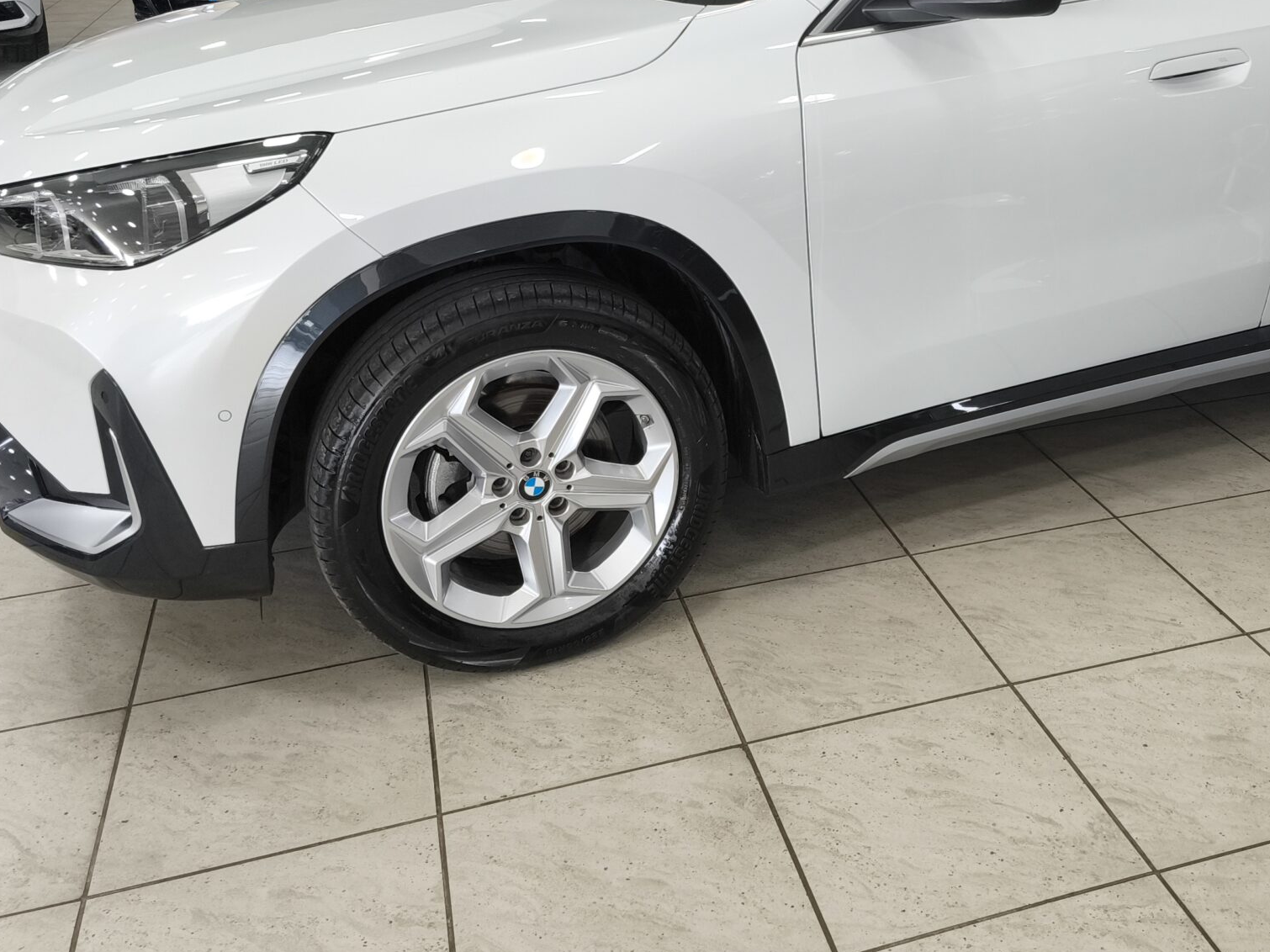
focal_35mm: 39
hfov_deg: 47.1
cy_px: 196
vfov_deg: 35.7
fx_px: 1431
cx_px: 852
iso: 160
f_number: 1.7
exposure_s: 1/100
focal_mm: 5.35
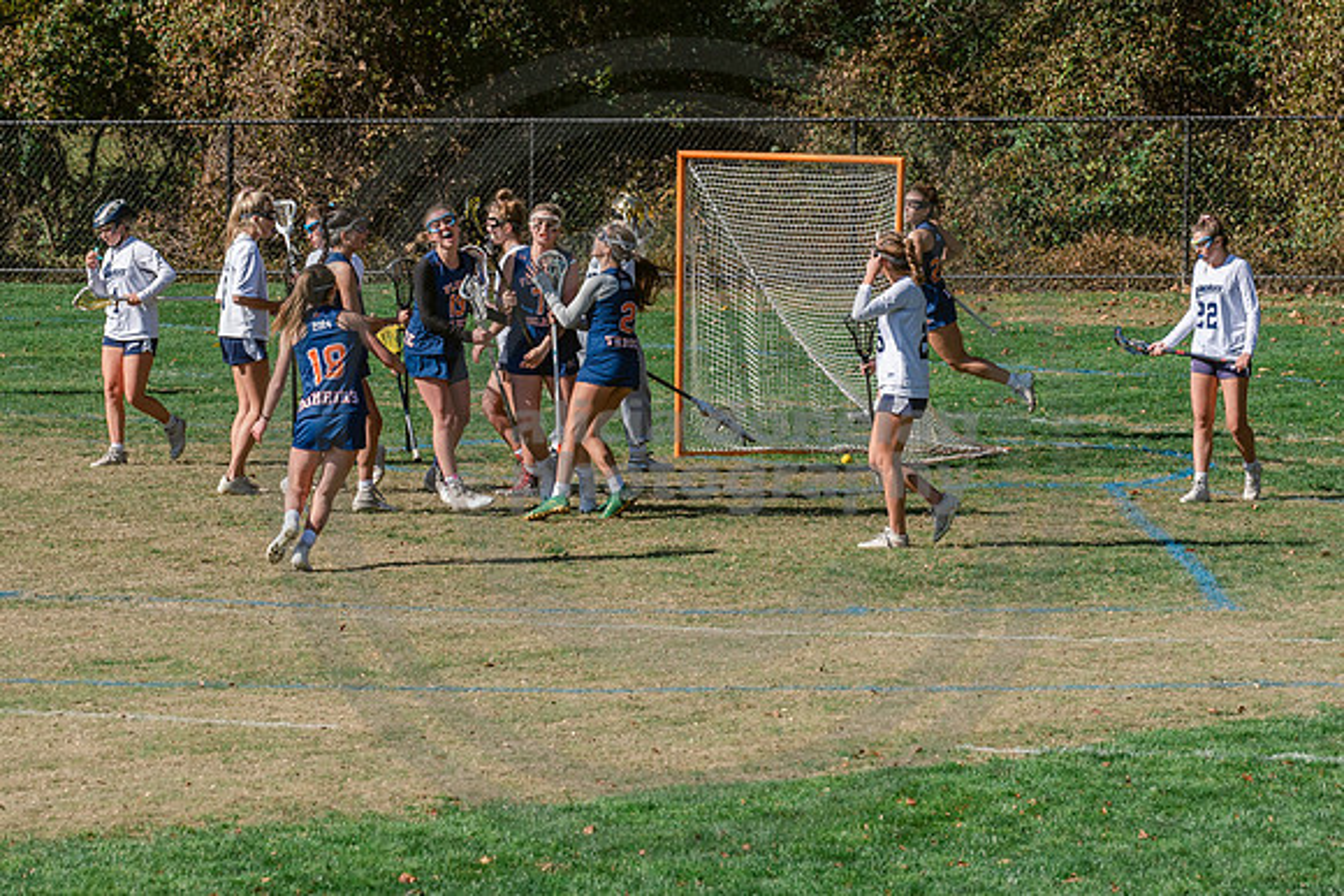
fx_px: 7568
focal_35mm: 203
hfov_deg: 10.1
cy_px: 331
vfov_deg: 6.8
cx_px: 691
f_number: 7.1
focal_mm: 122
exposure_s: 1/800
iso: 250
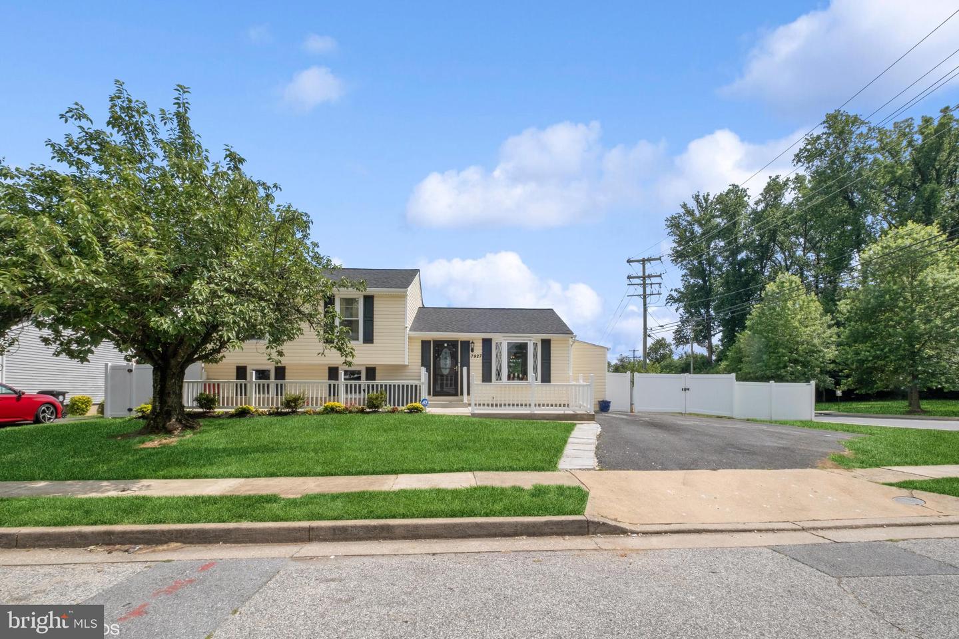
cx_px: 480
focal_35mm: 15
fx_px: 400
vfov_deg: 77.3
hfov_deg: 100.4
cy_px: 320
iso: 400
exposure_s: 1/250
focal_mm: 10
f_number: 14
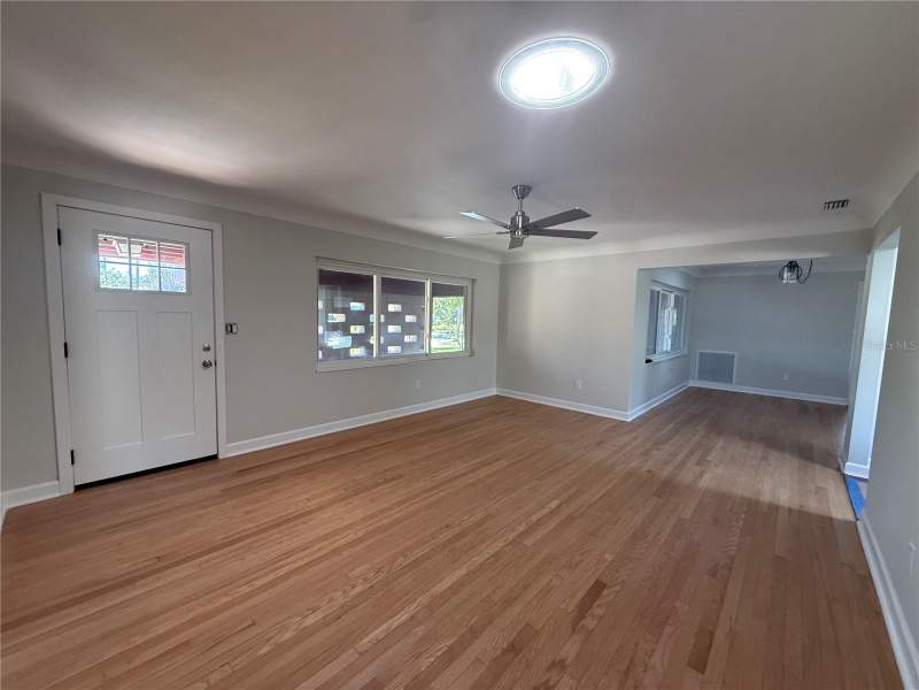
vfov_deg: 85.7
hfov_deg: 102.1
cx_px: 460
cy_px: 345
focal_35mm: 14
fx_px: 372
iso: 320
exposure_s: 1/120
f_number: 2.2
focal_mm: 2.22
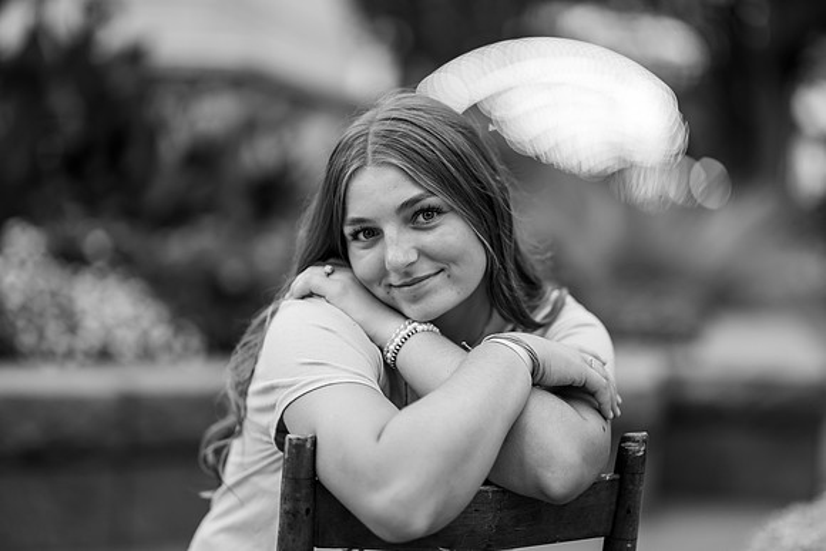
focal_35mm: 85
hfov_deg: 23.9
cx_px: 413
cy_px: 276
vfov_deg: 16.1
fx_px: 1951
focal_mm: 85
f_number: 1.4
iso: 200
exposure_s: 1/160
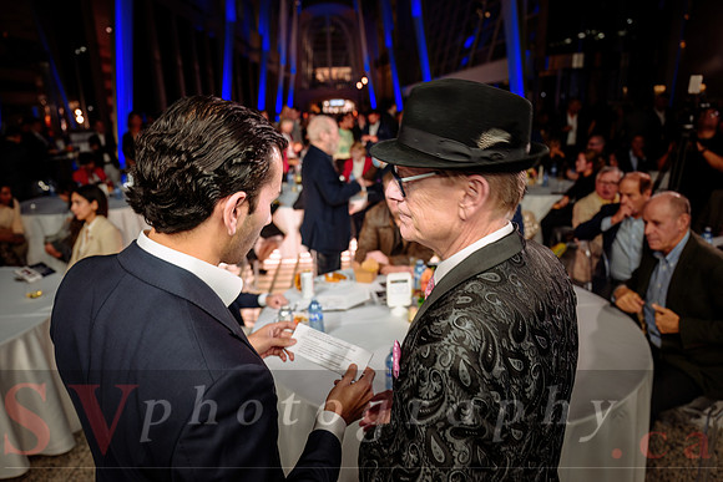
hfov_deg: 73.7
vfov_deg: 53.2
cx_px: 362
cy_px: 241
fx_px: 482
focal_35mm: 24
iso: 500
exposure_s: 1/50
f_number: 3.2
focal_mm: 24
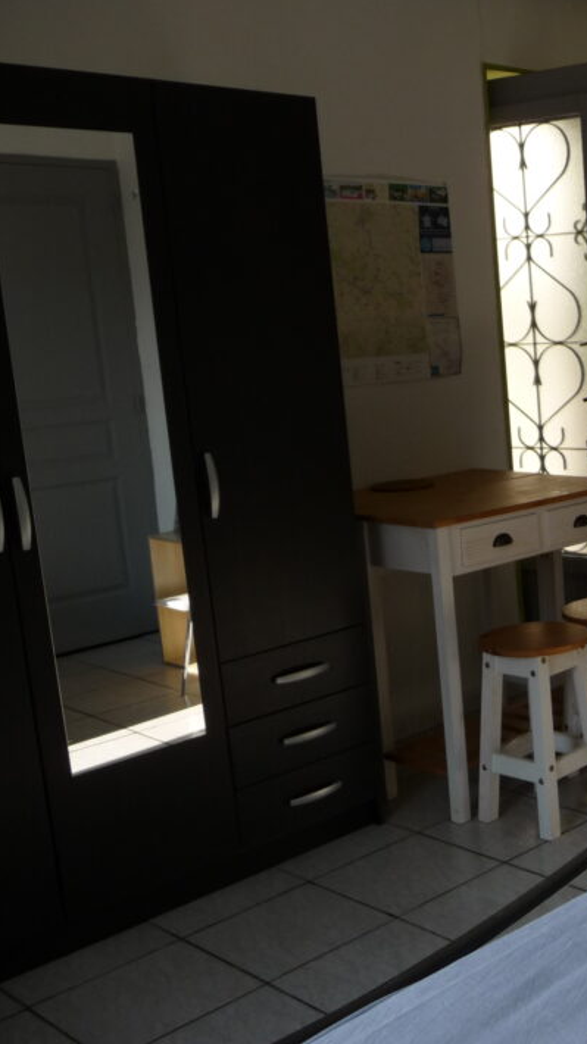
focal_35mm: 44
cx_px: 727
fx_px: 1218
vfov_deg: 46.4
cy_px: 526
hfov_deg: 24.3
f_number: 3.3
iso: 100
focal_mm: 4.7
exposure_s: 1/250
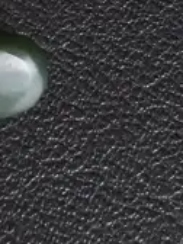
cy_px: -301
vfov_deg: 10.6
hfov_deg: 8.2
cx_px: -267
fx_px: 1163
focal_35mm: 165
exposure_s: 1/100
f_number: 2
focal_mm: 2.87
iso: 250
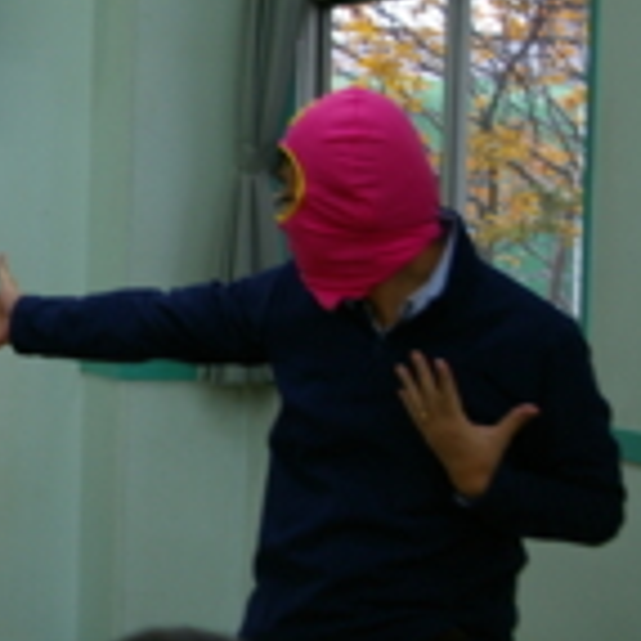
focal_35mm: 125
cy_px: 258
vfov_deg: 13.9
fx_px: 2623
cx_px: -224
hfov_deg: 13.4
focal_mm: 35
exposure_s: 1/45
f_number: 4.5
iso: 400
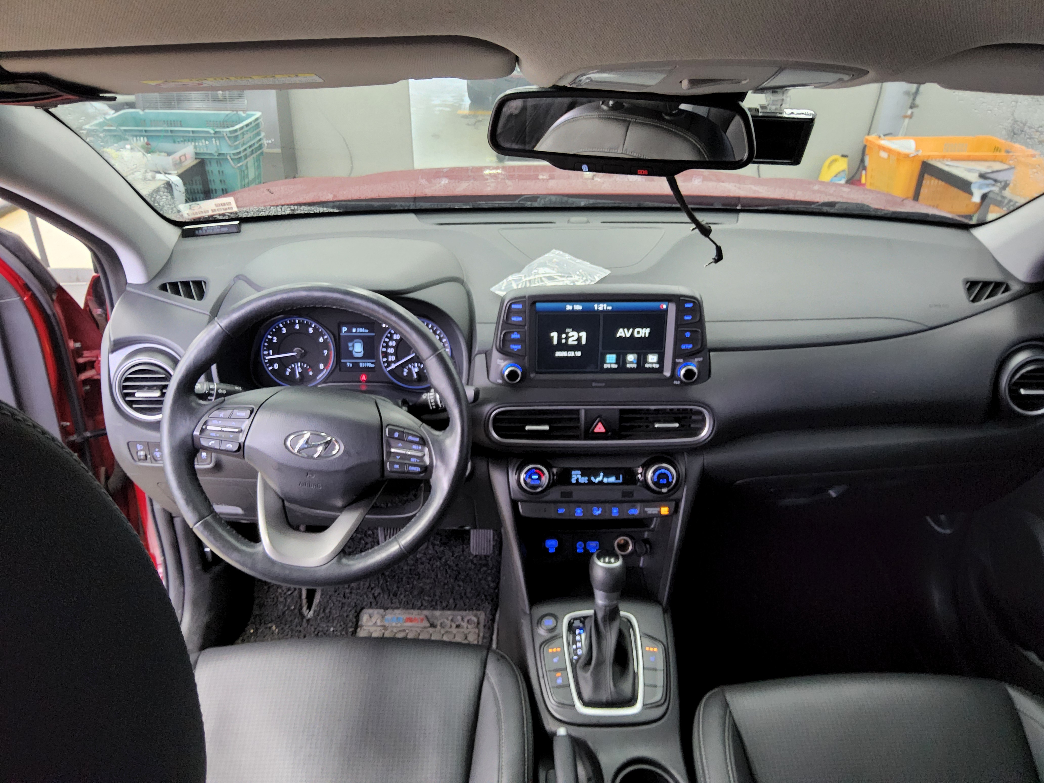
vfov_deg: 54.9
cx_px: 522
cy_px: 392
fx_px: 754
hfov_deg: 69.4
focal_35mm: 25
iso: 640
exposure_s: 1/60
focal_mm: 3.08
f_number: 2
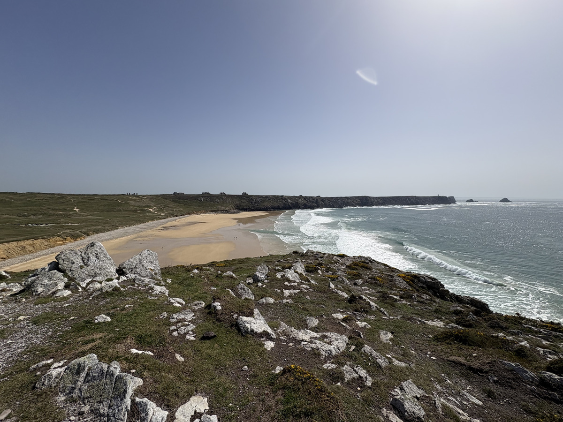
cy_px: 211
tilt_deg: -3.1
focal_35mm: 14
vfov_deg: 85.7
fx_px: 228
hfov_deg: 102.1
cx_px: 282
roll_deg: +0.4
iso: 50
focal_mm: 2.22
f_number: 2.2
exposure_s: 1/5263
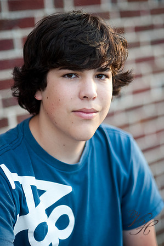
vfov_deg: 23.9
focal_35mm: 85
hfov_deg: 16.0
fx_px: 582
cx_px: 82
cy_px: 123
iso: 200
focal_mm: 85
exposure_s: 1/500
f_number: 1.8
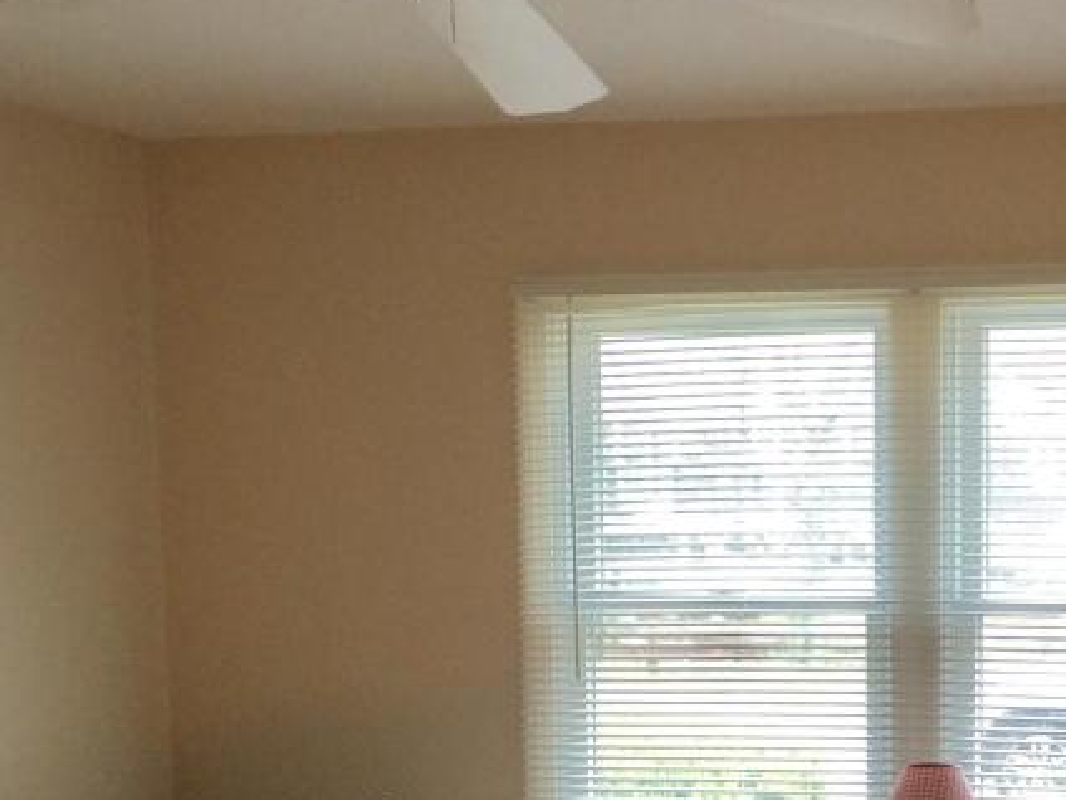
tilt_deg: -6.9
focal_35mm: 70
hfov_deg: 26.7
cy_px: 808
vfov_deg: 20.3
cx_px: 986
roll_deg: +0.2
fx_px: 2156
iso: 50
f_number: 2.2
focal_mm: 4.15
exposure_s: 1/15
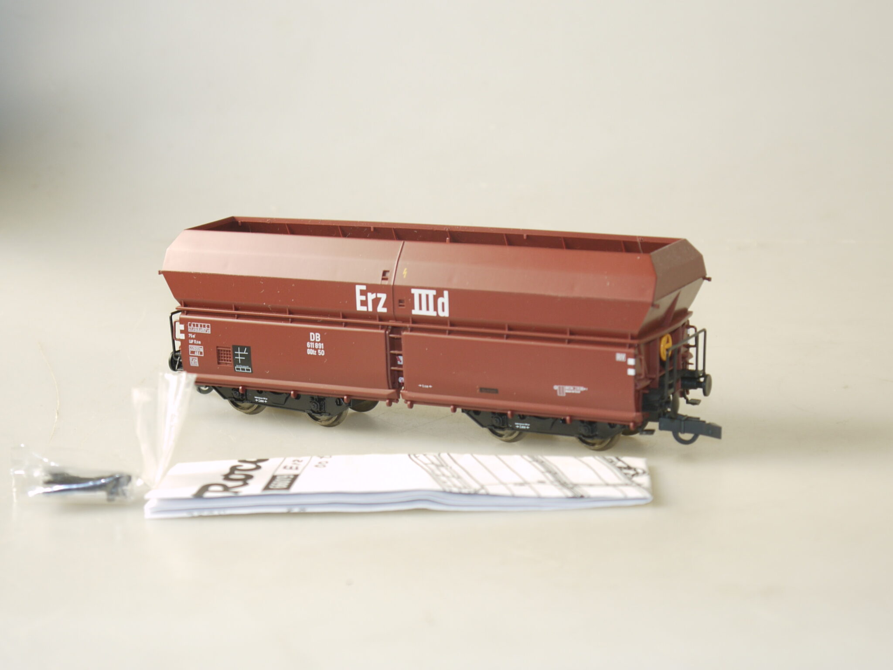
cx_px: 446
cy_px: 335
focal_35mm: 82
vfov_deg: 18.0
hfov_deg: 23.8
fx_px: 2115
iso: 100
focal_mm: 29
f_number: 4.9
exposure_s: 1/25
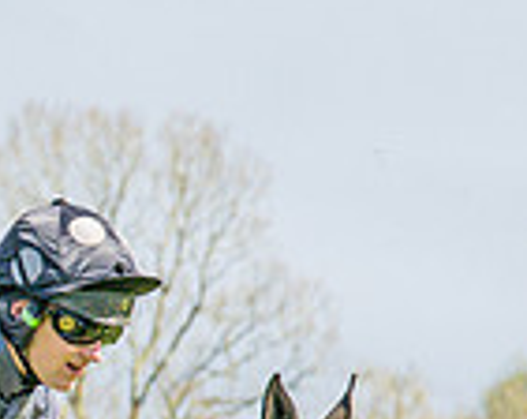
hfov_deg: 4.1
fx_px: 7373
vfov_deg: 3.2
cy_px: 819
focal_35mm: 474
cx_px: -7
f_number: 4
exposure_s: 1/2500
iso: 200
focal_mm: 70
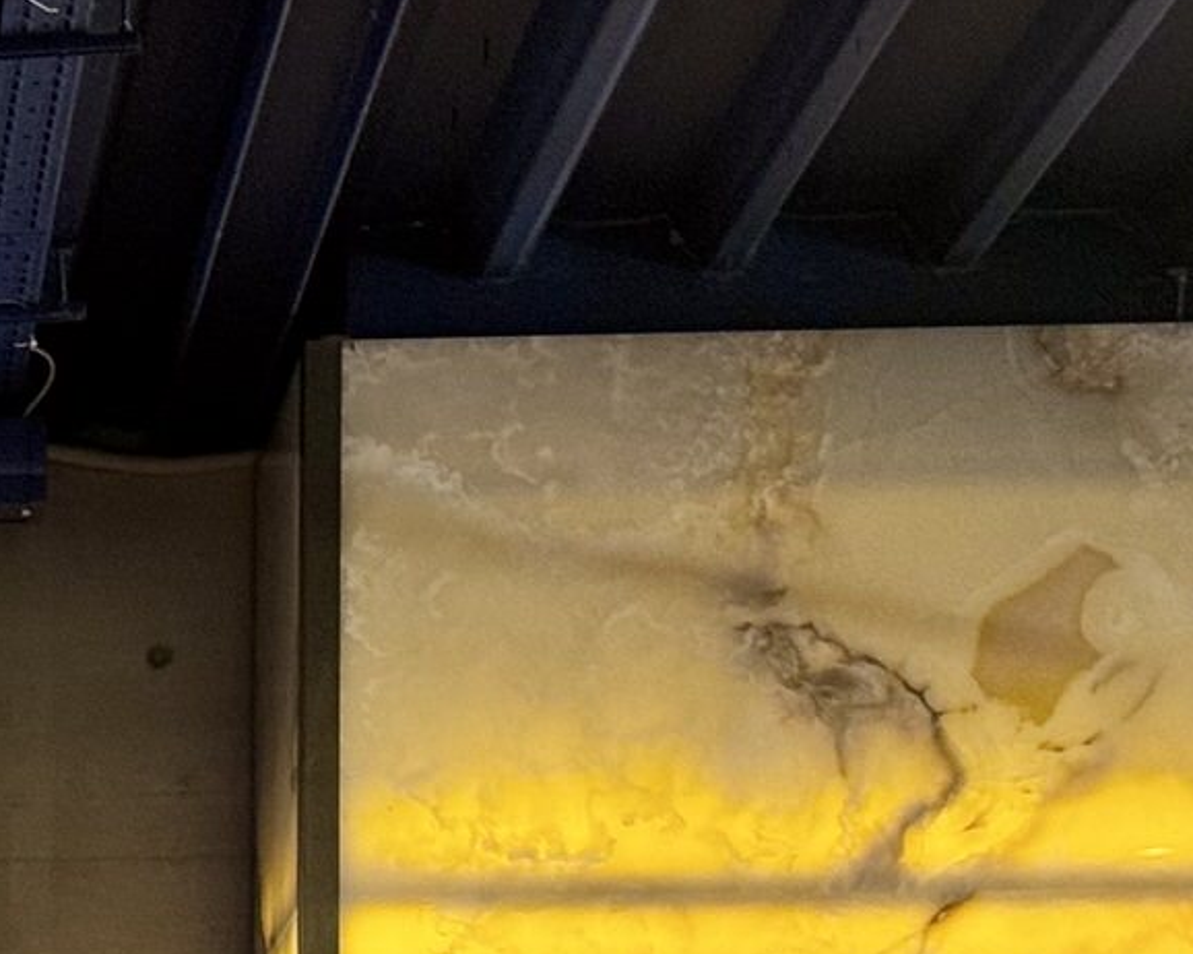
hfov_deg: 11.1
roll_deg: -0.5
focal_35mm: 166
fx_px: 5859
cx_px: -671
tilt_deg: +4.5
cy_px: 1576
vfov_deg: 9.0
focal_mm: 6.76
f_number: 1.78
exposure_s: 1/50
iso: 80
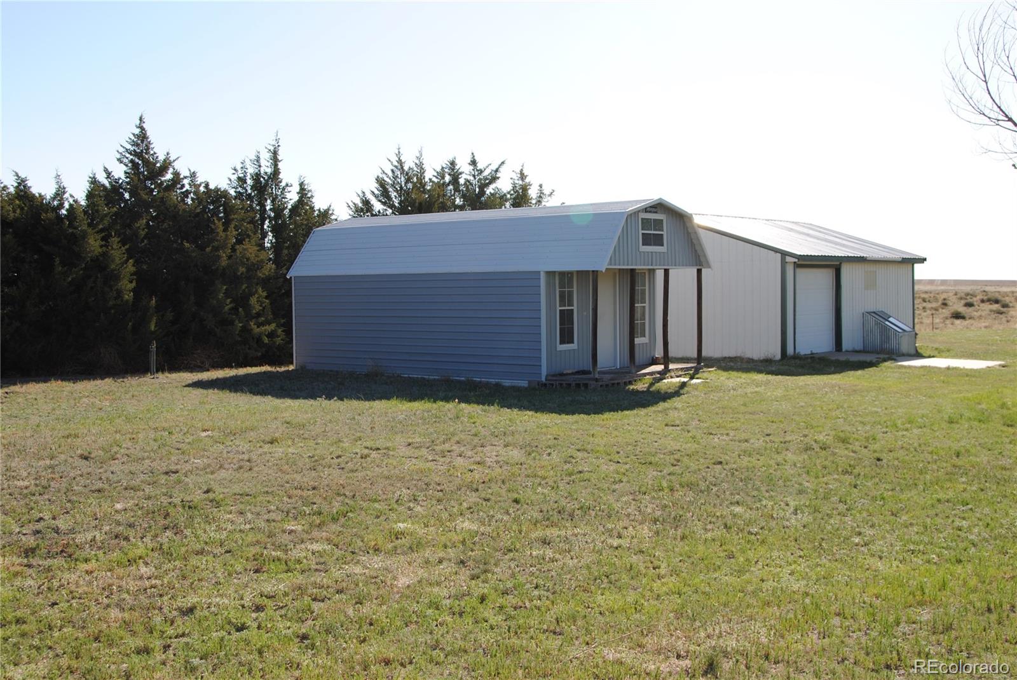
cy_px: 340
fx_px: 1145
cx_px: 508
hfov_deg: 47.9
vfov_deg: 33.1
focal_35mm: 40
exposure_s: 1/200
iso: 100
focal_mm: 27
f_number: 7.1
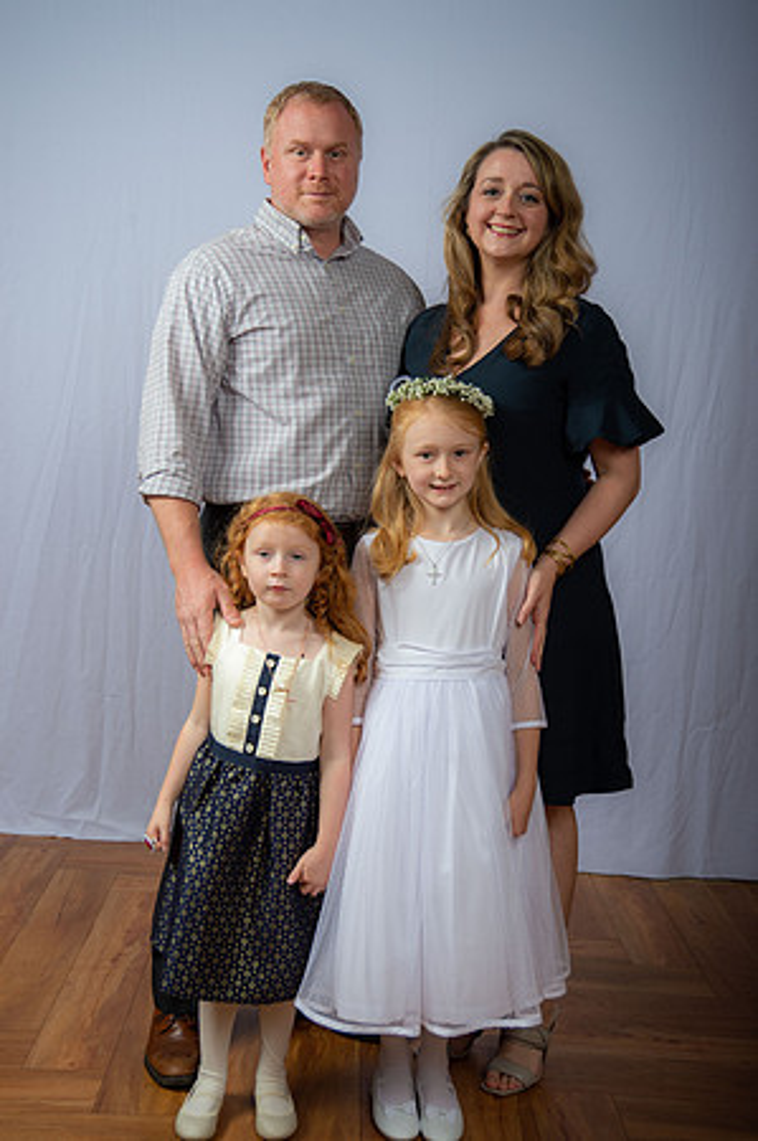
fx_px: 1519
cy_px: 570
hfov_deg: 28.0
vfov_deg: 41.2
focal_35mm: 48
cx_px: 379
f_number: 6.3
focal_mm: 48
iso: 250
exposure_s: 1/200
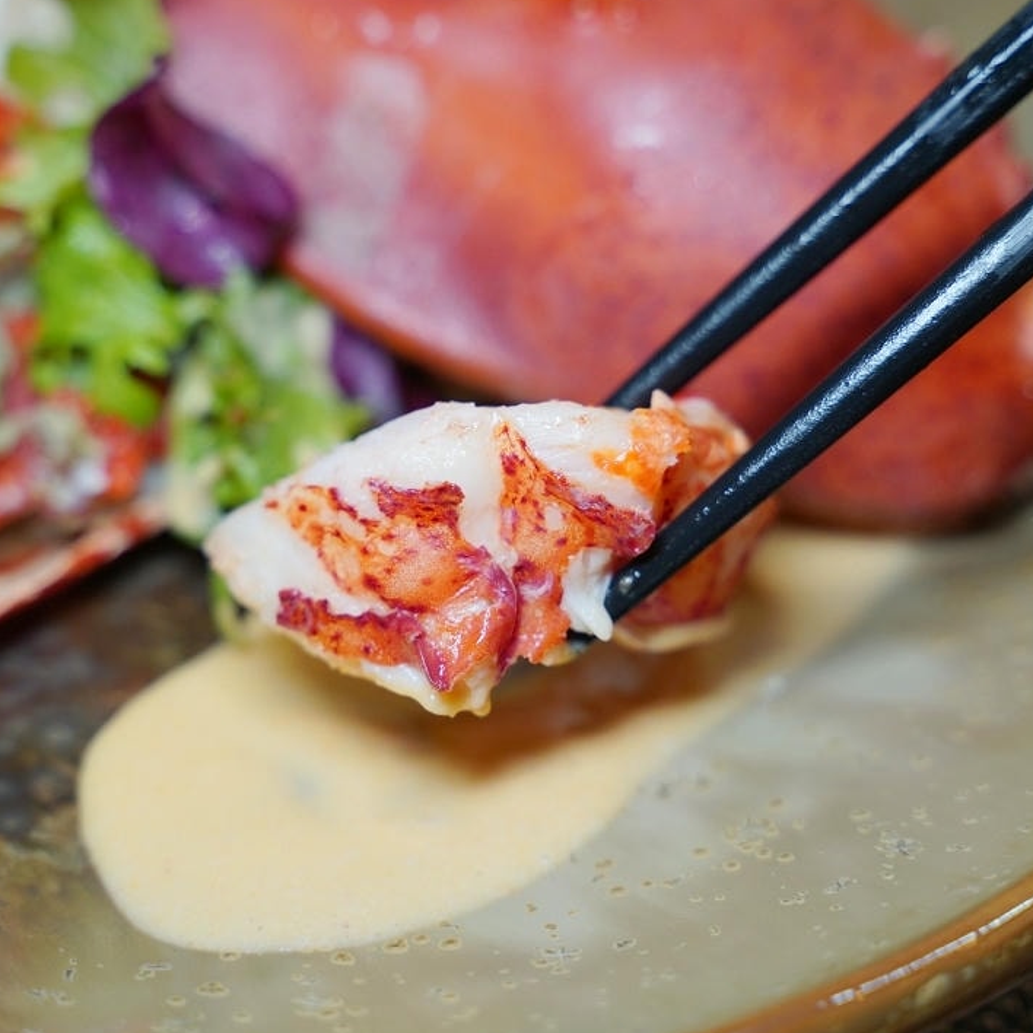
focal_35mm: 108
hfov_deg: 16.1
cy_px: 468
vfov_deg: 16.1
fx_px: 3646
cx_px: 489
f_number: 4
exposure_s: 1/80
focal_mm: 75
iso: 200
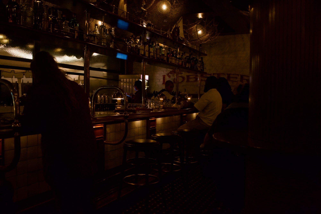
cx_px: 160
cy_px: 107
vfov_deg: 40.0
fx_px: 294
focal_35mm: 33
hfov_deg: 57.2
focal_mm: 22
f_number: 3.8
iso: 1600
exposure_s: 1/20
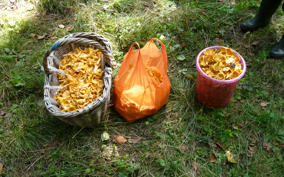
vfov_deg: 35.3
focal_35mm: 36
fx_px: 279
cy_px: 75
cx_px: 141
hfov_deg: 54.0
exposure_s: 1/125
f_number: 2.8
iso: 100
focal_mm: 5.5
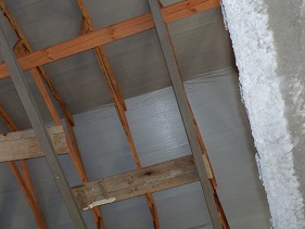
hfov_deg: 38.2
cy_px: 103
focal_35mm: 48
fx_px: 423
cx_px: 61
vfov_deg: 30.3
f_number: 2.8
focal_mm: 4.8
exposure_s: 1/30
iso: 160
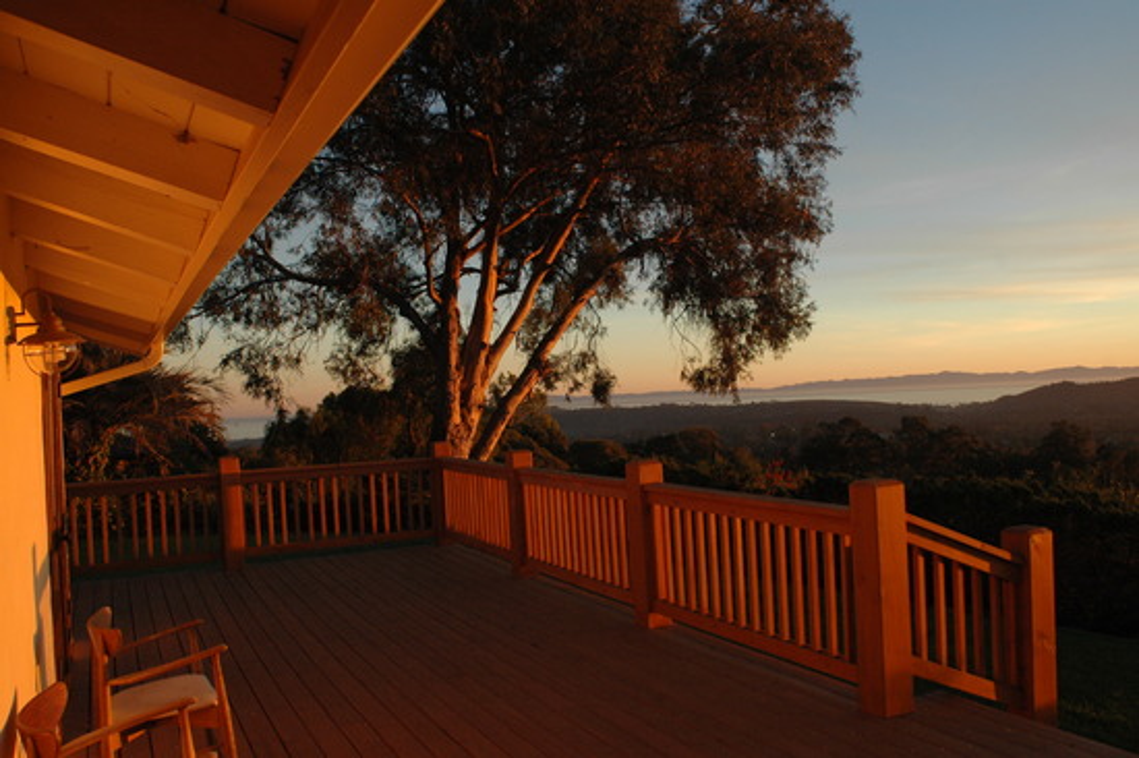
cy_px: 379
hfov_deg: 62.0
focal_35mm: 30
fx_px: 949
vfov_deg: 43.6
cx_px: 570
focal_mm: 20
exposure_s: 1/160
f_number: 6.3
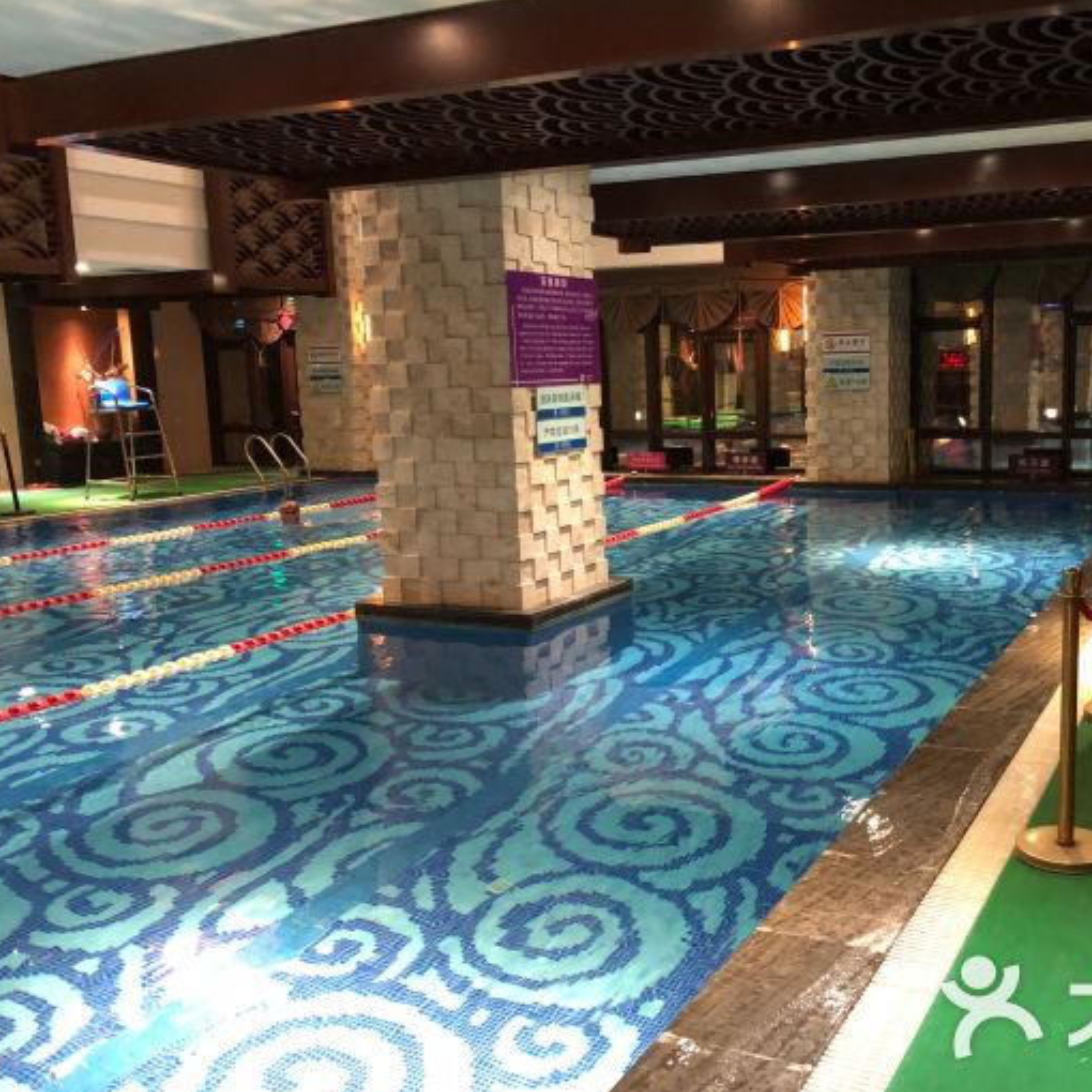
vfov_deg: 48.4
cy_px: 556
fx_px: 1213
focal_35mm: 34
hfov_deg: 47.7
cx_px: 728
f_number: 1.8
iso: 80
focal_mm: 3.99
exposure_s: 1/5
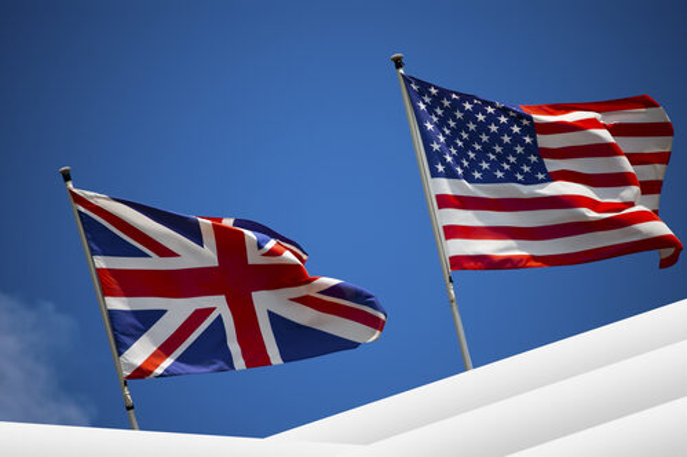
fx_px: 4720
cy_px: 228
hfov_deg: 8.3
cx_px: 344
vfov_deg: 5.5
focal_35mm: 248
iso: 200
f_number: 5.3
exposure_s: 1/1600
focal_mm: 165
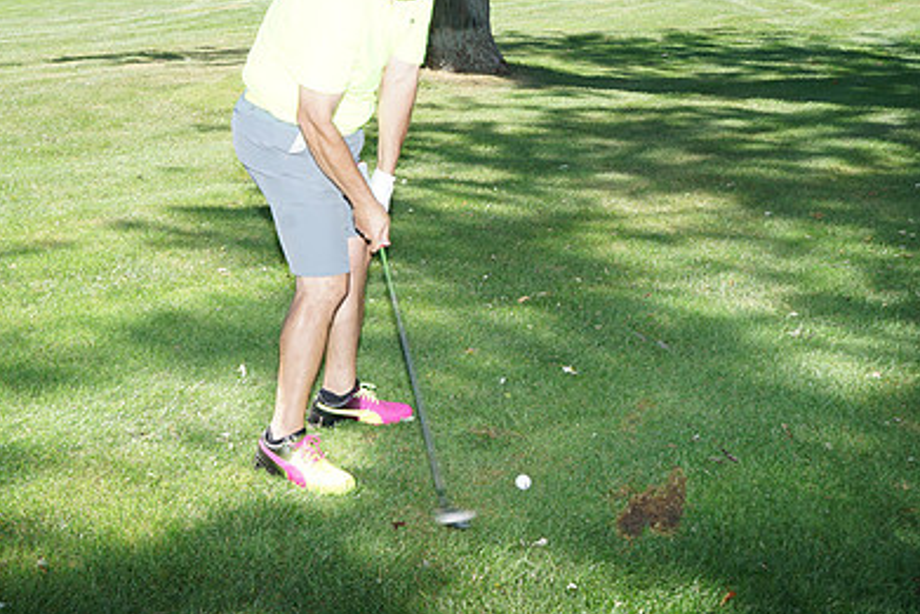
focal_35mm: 46
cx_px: 402
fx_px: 1176
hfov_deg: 42.6
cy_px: 201
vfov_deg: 29.1
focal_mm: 31
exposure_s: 1/200
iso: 200
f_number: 7.1
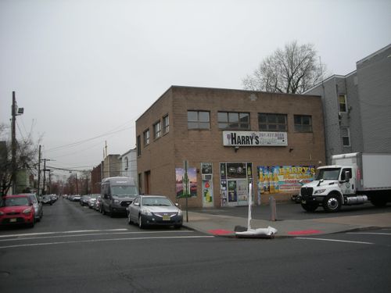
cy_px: 146
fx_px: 395
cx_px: 196
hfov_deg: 52.6
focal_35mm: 35
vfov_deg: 40.7
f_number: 2.8
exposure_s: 1/203
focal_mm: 5.7
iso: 50
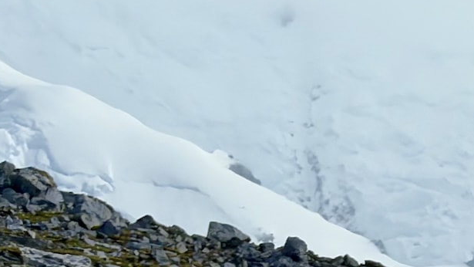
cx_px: -193
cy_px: -165
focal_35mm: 680
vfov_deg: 1.8
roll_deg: +0.6
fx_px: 8547
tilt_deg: +6.0
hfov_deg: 3.2
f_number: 2.8
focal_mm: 16.89
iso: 16
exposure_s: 1/1093
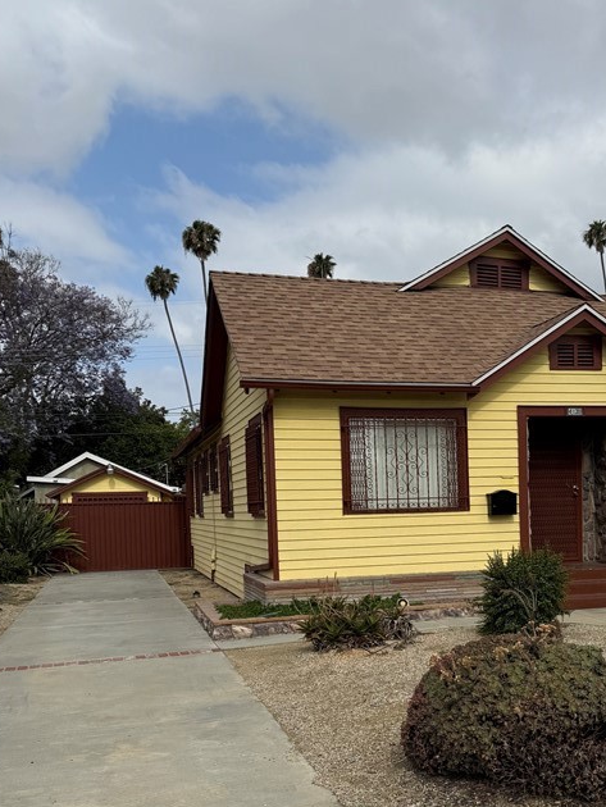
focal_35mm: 39
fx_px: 910
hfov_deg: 36.2
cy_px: 543
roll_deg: +1.7
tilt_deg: -2.0
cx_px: 432
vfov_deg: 47.0
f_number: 1.78
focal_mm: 6.76
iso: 80
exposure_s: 1/6711
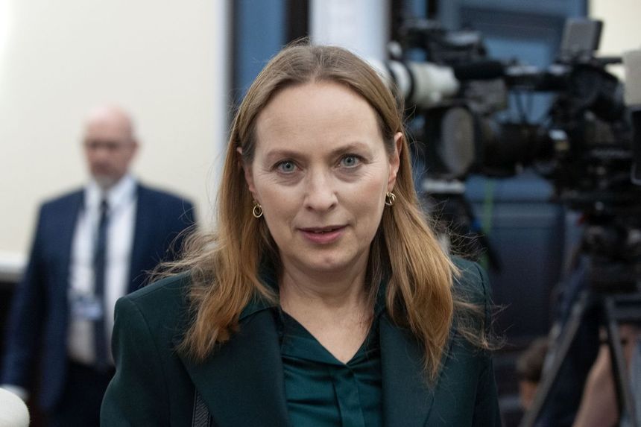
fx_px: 1424
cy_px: 214
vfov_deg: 17.1
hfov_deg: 25.4
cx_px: 320
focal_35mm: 80
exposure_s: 1/200
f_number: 3.5
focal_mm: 80
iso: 2000
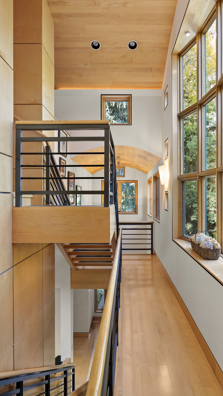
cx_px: 123
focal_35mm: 24
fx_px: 252
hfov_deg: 47.6
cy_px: 197
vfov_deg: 76.3
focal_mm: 22
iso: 500
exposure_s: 1/10
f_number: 7.1
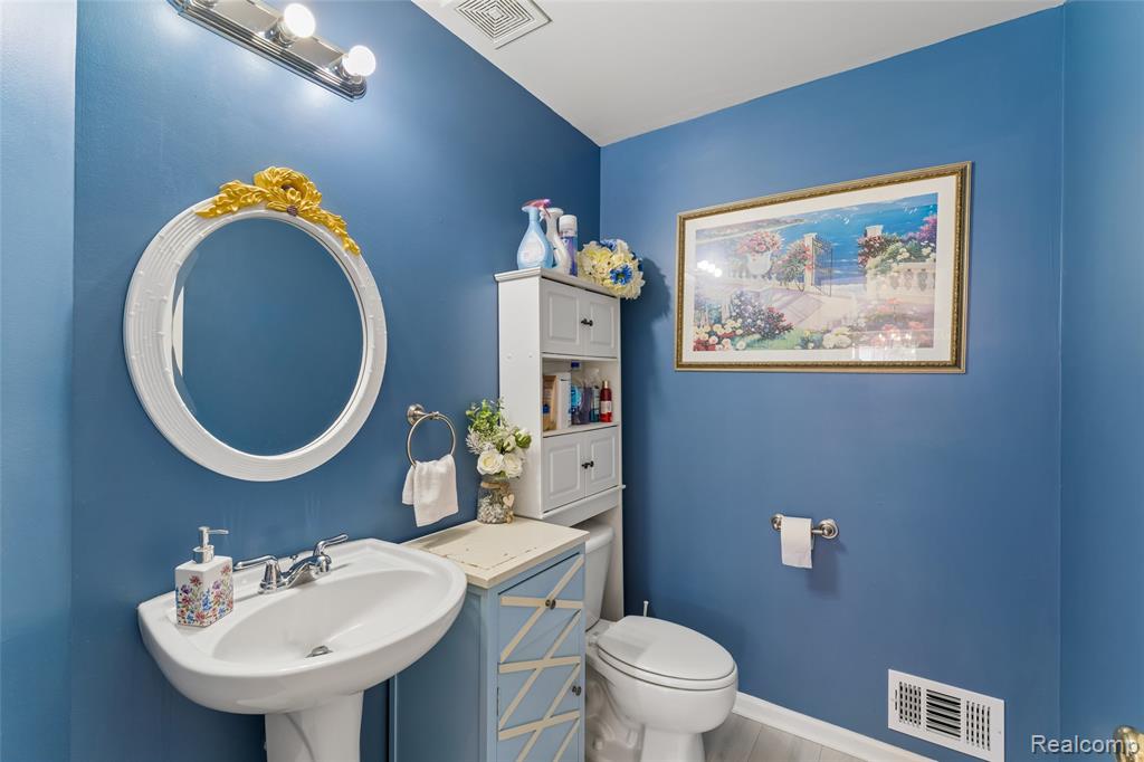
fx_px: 492
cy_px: 381
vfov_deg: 75.5
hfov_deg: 98.6
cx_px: 572
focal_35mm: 16
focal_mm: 15.5
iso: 400
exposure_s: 1/4
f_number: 13
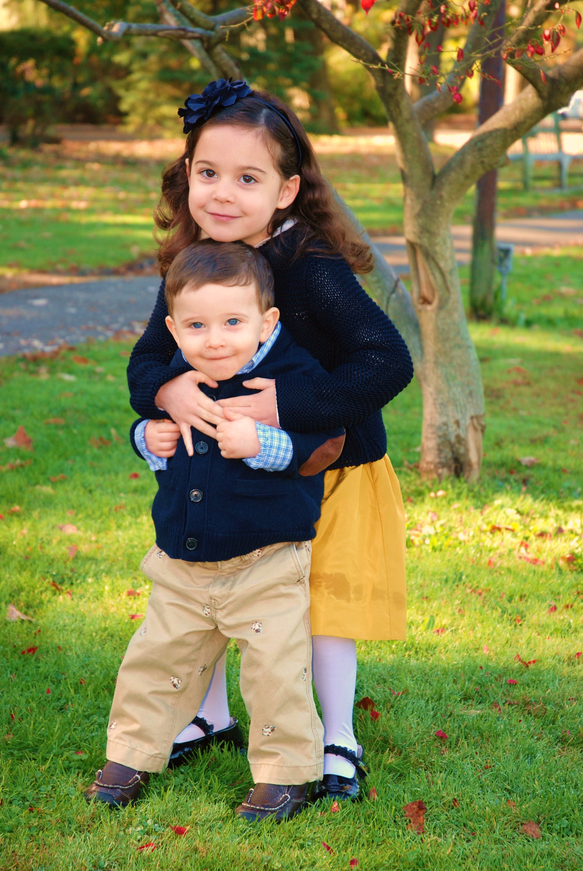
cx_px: 292
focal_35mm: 82
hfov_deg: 16.6
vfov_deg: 24.6
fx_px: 1998
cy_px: 436
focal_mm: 55
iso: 200
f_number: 5
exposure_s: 1/100
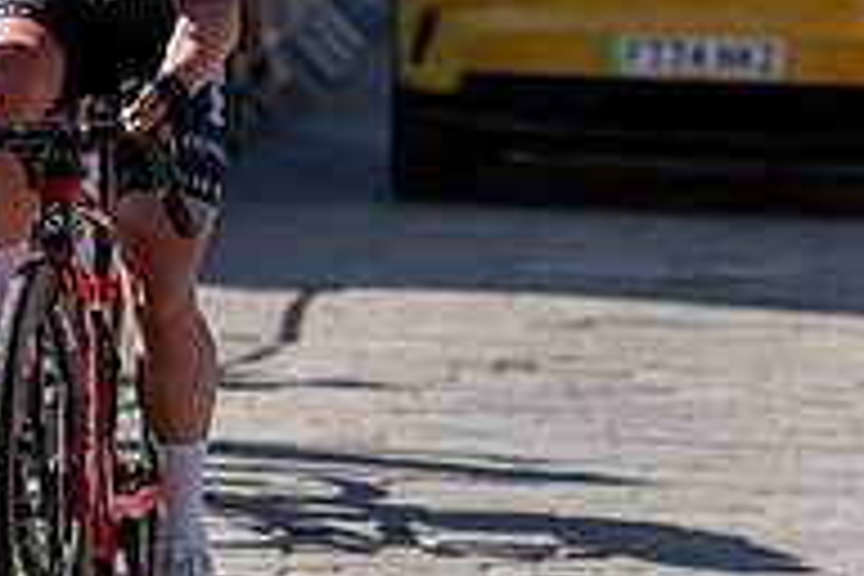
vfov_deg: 3.6
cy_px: -187
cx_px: 162
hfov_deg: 5.5
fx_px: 9047
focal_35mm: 377
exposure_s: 1/1000
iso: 100
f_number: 3.5
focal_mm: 125
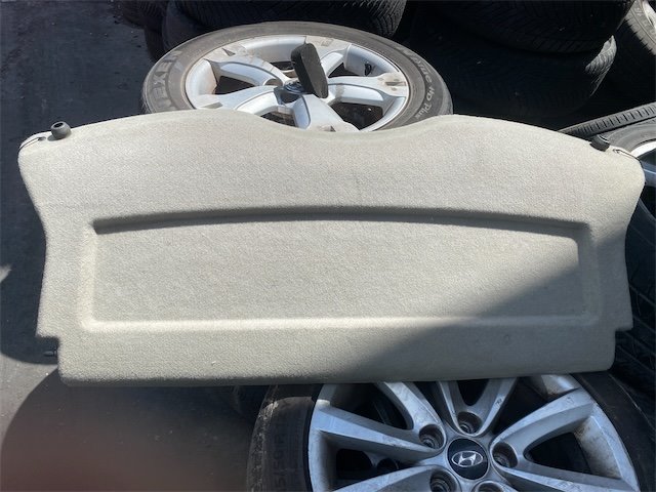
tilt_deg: -44.8
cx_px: 328
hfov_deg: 67.3
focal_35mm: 26
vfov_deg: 53.1
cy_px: 246
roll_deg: -4.9
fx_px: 493
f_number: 1.8
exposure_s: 1/2463
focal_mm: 4.25
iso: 32
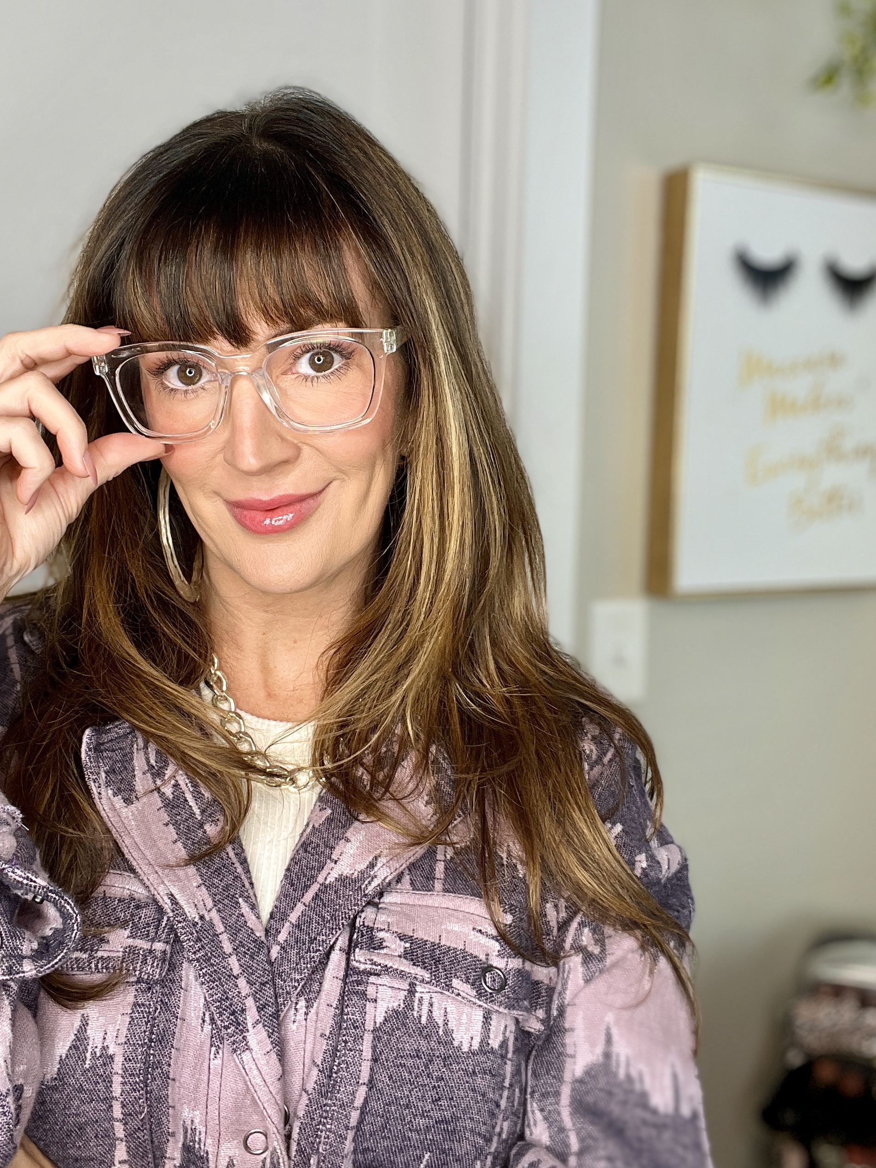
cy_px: 584
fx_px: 1012
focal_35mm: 30
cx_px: 438
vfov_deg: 60.0
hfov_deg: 46.8
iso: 50
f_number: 2.2
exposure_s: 1/60
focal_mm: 2.71
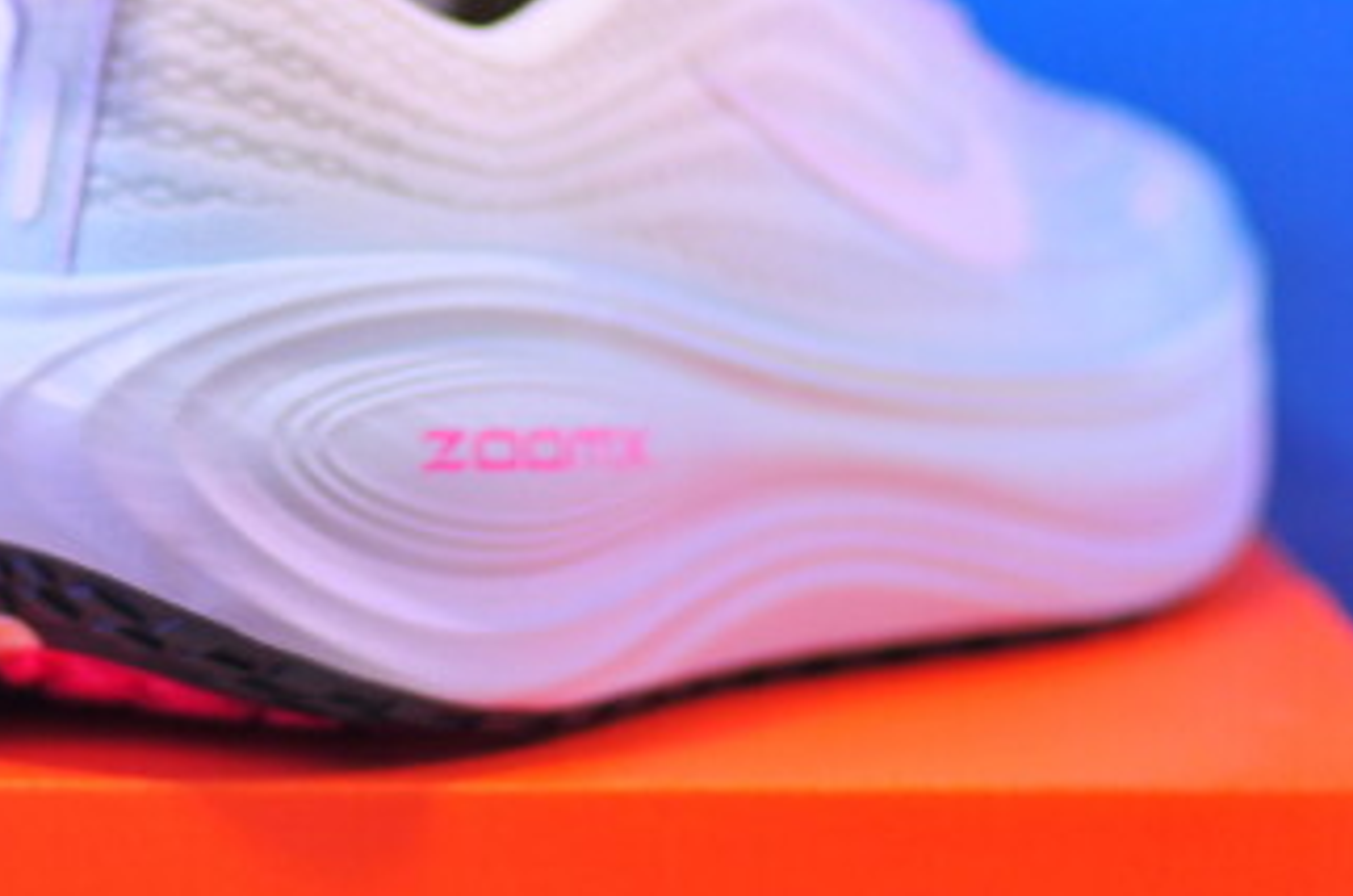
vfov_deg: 7.3
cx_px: 80
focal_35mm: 186
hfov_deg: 11.0
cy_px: -132
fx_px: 6977
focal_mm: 50
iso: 250
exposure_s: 1/320
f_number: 2
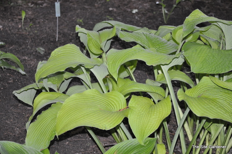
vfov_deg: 13.0
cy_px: 77
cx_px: 116
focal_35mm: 105
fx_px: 676
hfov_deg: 19.5
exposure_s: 1/60
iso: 800
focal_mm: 70
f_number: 5.3
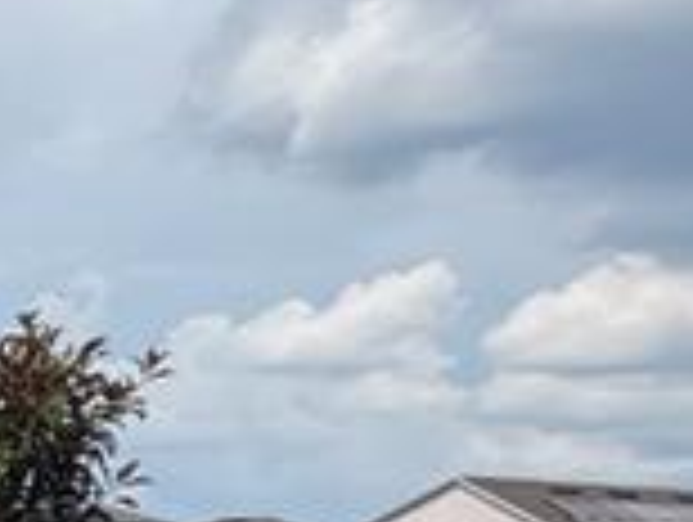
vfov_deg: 14.2
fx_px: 1865
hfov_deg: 12.5
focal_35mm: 93
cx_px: -1228
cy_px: 932
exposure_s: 1/770
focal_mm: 2.22
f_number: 2.2
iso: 32
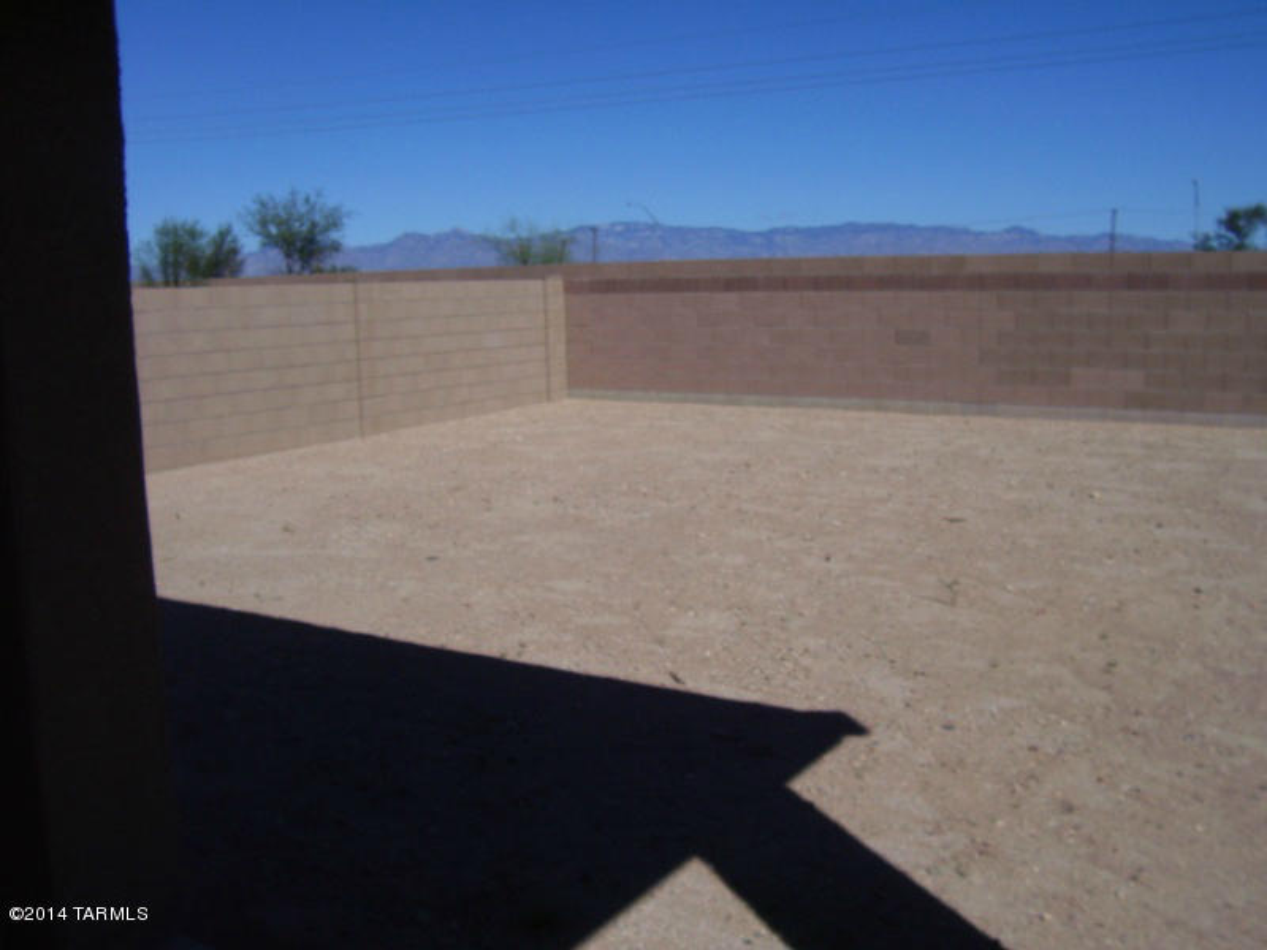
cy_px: 475
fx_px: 1244
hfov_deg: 54.0
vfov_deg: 41.8
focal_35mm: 34
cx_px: 634
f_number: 4.8
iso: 80
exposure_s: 1/1500
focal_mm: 5.6
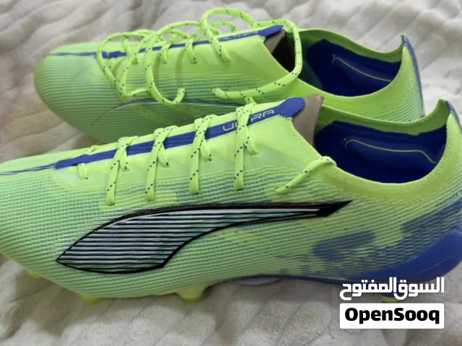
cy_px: 173
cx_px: 231
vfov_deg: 40.7
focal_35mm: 35
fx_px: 467
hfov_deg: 52.6
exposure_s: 1/60
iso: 125
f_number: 1.78
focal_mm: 6.76
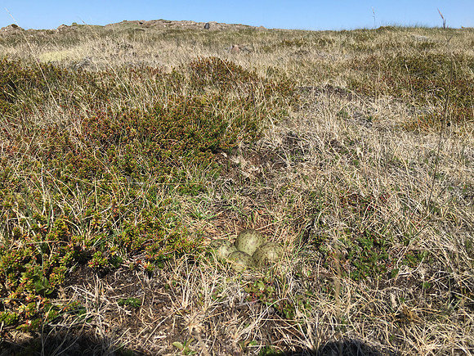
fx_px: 397
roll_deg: -0.9
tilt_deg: -18.1
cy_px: 178
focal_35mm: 29
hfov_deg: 61.7
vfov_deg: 48.2
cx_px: 237
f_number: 2.2
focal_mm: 4.15
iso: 25
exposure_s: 1/1202
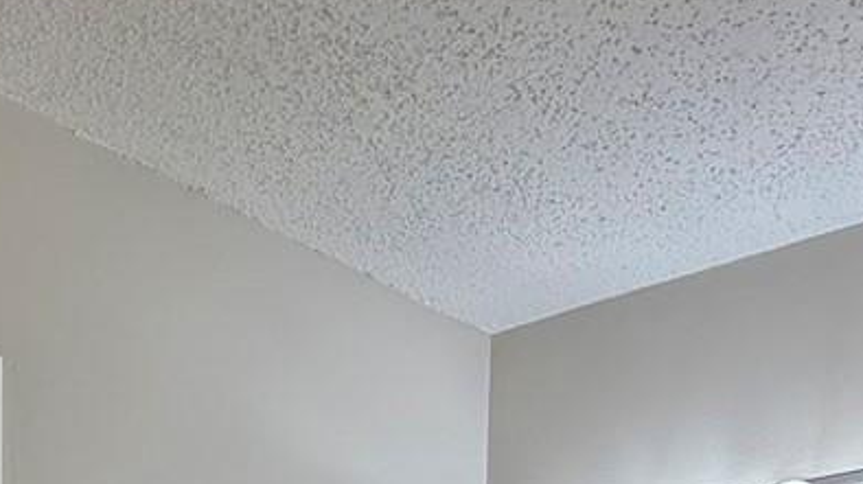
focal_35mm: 62
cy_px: 1005
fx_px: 1418
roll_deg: -0.7
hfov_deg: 33.2
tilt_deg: -5.1
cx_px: 212
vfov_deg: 15.2
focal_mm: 2.22
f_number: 2.2
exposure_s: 1/120
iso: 125
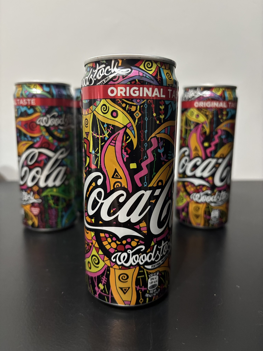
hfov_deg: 53.1
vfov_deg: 67.3
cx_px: 132
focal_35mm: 26
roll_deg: -2.2
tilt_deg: -12.0
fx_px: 263
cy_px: 176
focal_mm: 5.96
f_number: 1.6
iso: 640
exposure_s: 1/32
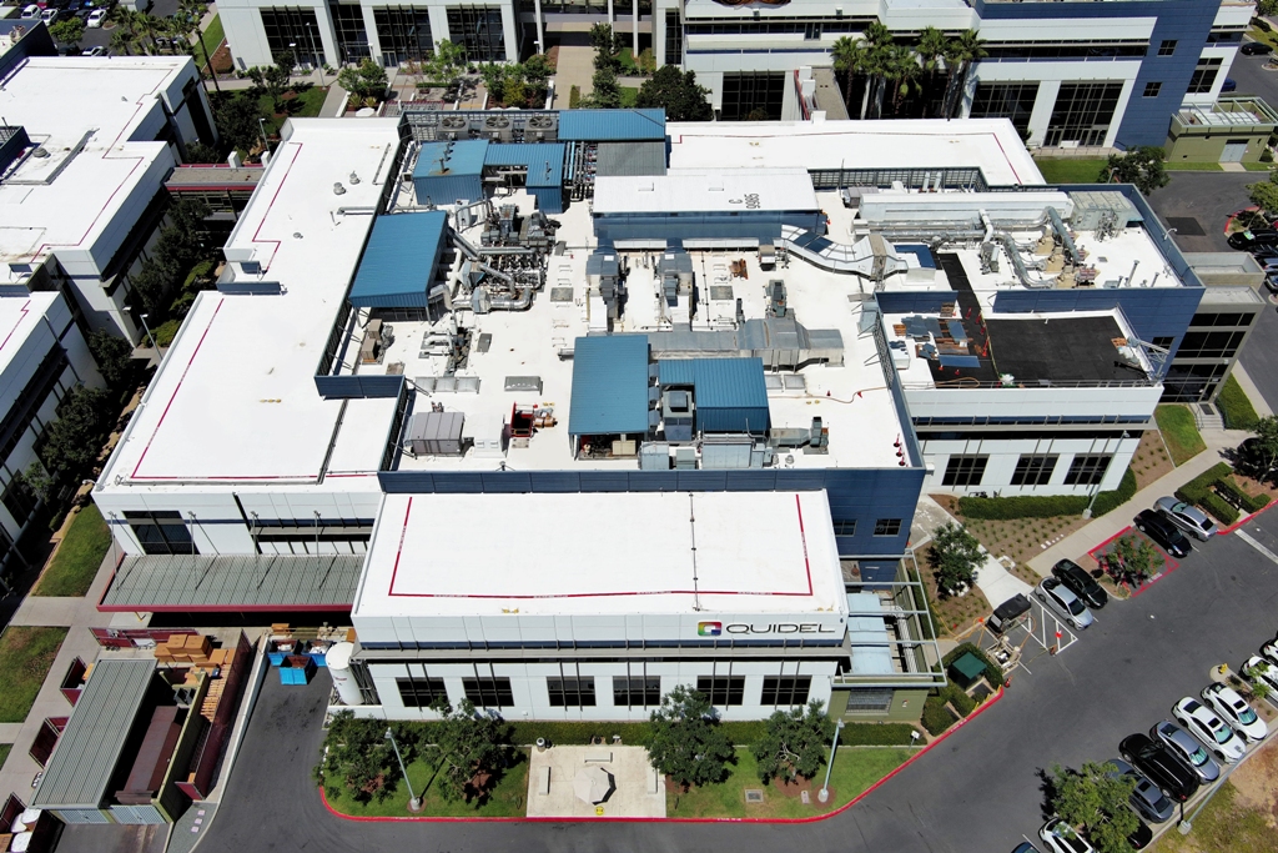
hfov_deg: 63.7
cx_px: 639
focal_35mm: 29
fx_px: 1030
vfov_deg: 45.0
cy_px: 426
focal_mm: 10.57
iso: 104
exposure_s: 1/6250
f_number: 2.8
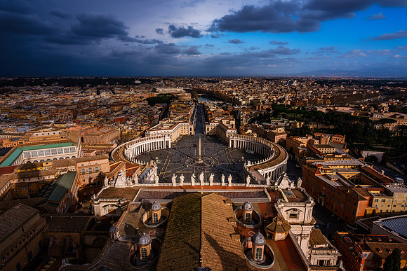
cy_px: 136
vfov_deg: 62.0
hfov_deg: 84.0
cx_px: 204
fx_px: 226
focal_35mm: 20
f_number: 8
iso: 160
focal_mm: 13.2
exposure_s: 1/100
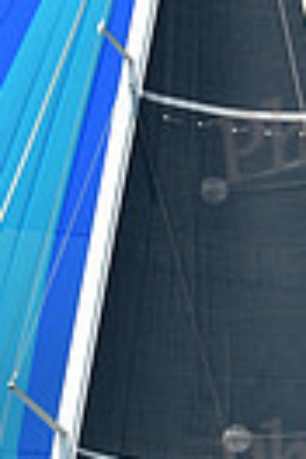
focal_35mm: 308
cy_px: 647
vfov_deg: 6.6
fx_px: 3927
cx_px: 37
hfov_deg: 4.5
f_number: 6.3
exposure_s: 1/640
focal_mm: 70
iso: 320
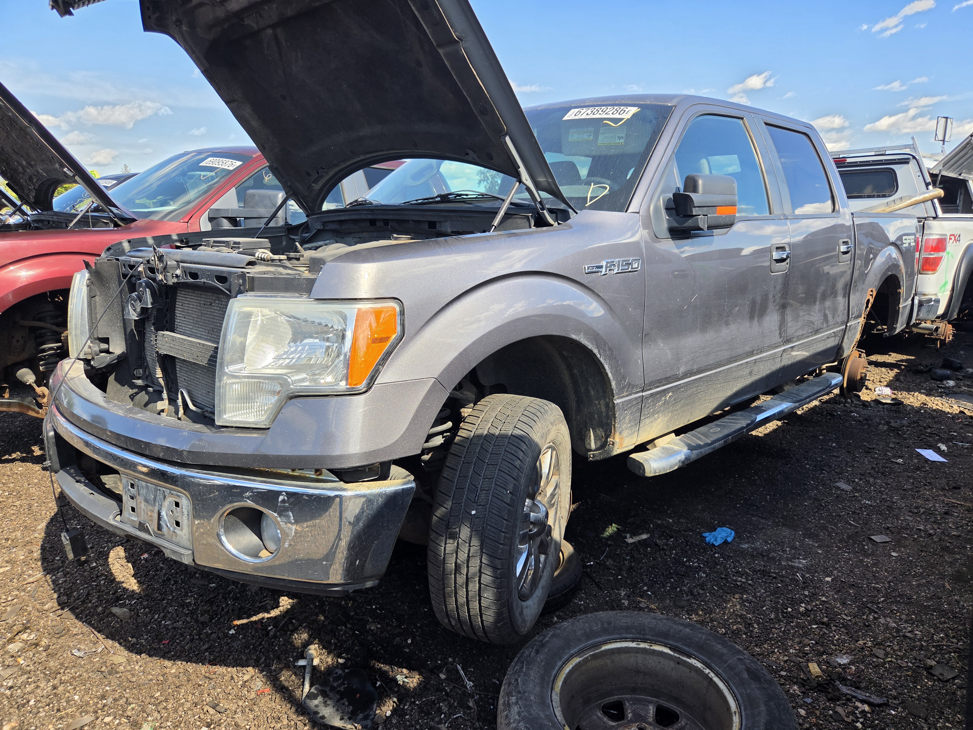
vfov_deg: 58.9
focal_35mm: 23
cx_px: 486
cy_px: 365
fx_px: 646
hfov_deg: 73.9
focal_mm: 5.4
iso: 80
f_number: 1.8
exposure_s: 1/2359
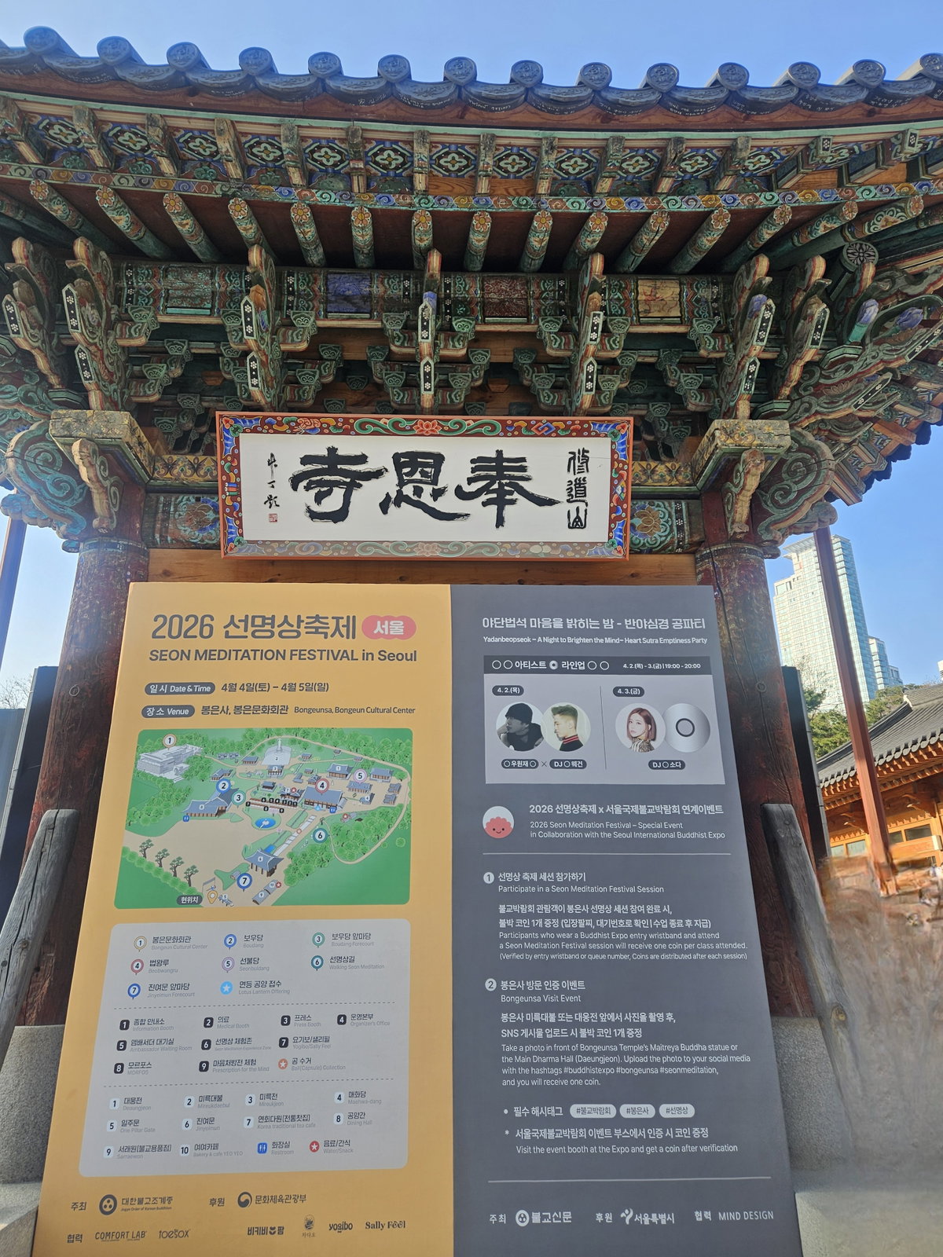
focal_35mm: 23
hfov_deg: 58.9
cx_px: 472
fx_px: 835
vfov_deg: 73.9
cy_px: 628
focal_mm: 5.4
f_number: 1.8
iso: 25
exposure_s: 1/345
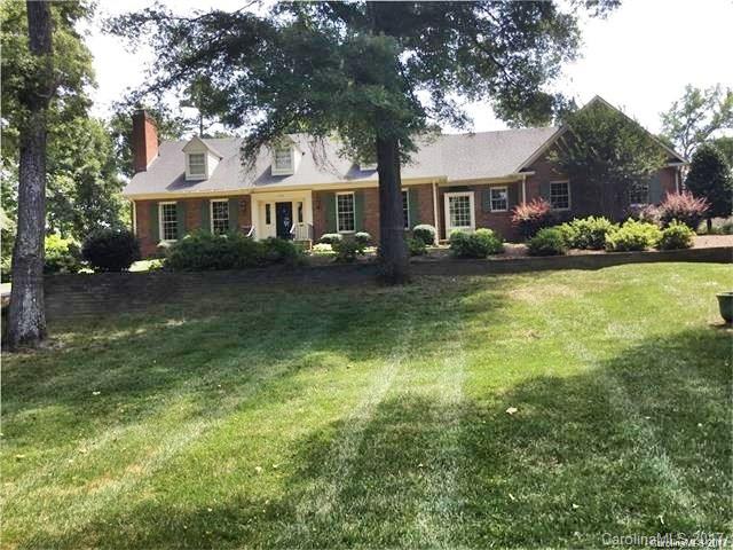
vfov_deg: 45.4
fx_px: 656
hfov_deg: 58.4
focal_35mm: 31
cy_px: 275
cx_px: 366
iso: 25
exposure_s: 1/122
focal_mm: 3.3
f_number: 2.4
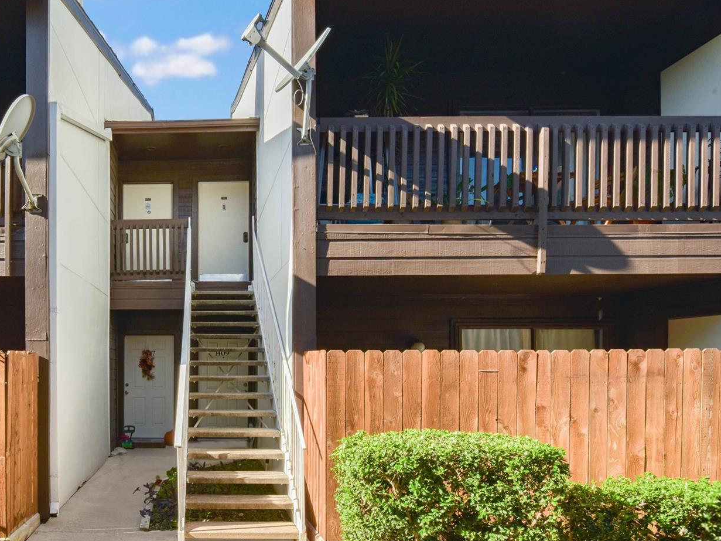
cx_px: 189
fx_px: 500
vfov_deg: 55.1
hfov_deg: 67.5
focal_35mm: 24
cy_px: 162
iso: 100
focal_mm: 15
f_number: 16
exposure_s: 1/50
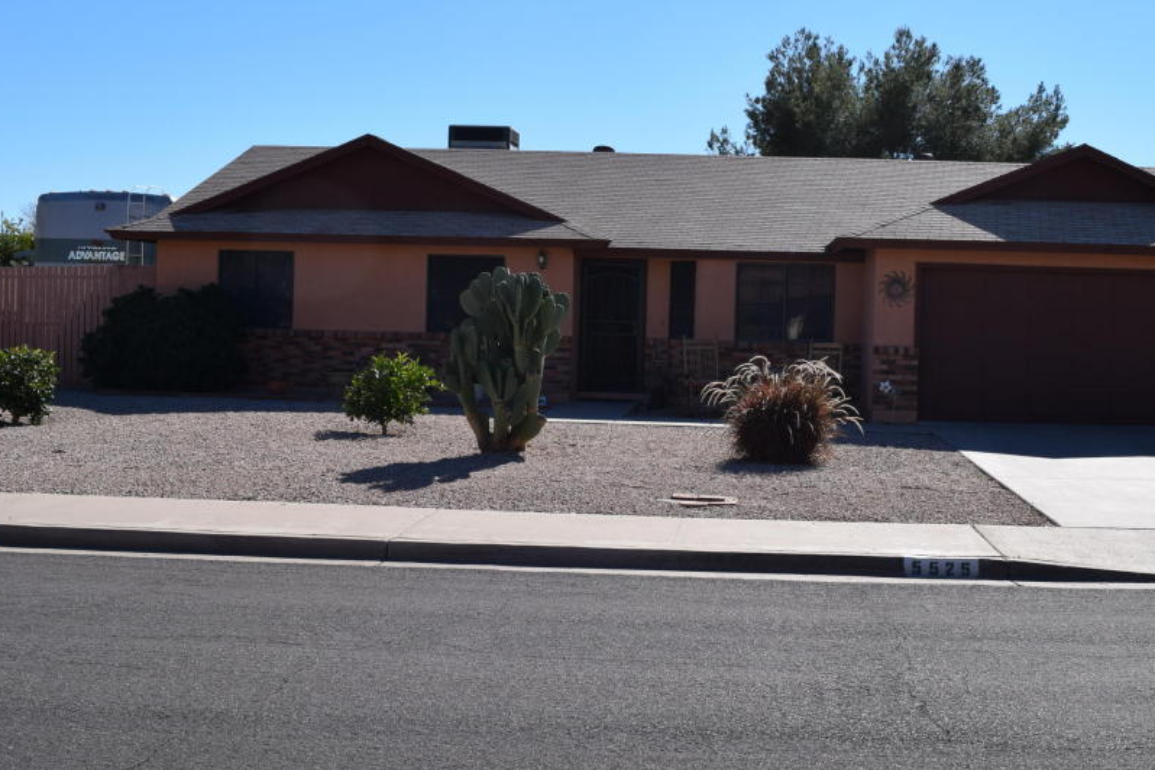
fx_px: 1251
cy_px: 347
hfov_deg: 48.7
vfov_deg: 34.2
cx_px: 769
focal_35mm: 39
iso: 200
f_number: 10
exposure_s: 1/400
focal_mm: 18
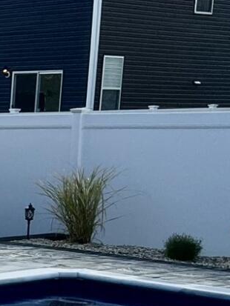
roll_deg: +1.0
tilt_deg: -11.6
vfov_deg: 15.2
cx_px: -288
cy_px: 345
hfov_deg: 10.4
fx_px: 1116
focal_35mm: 126
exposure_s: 1/8000
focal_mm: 5.7
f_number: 1.5
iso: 50
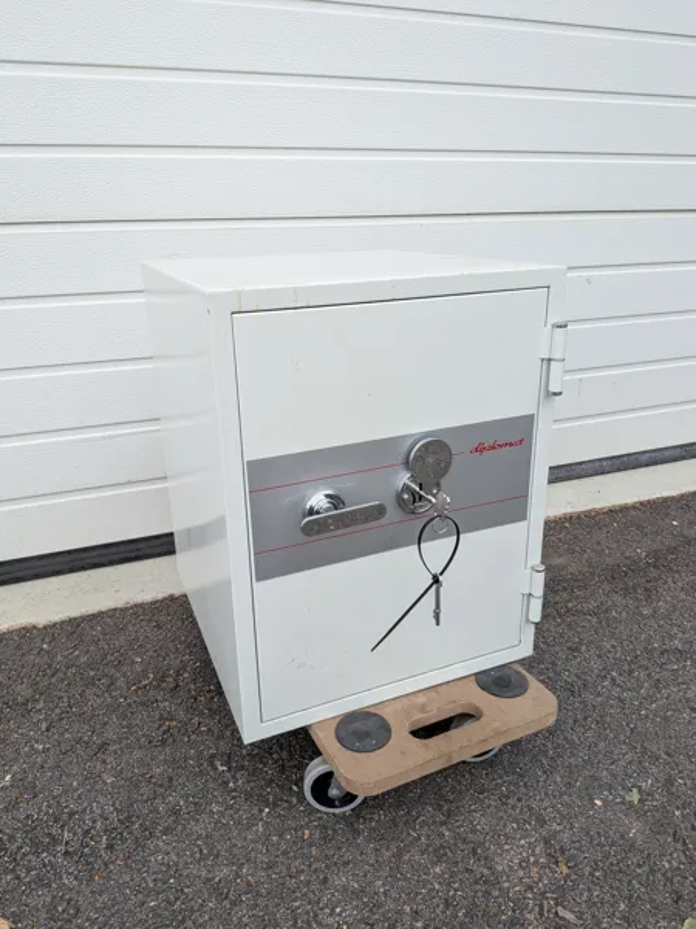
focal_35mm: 24
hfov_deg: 56.8
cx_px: 348
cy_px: 464
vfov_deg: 71.6
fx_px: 643
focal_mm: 4.53
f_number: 1.7
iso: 49
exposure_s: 1/236
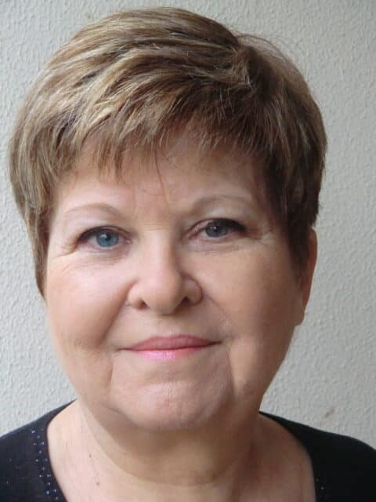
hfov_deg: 19.4
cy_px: 251
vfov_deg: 25.7
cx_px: 188
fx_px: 1101
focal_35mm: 76
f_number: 4.6
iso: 640
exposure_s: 1/80
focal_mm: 13.6
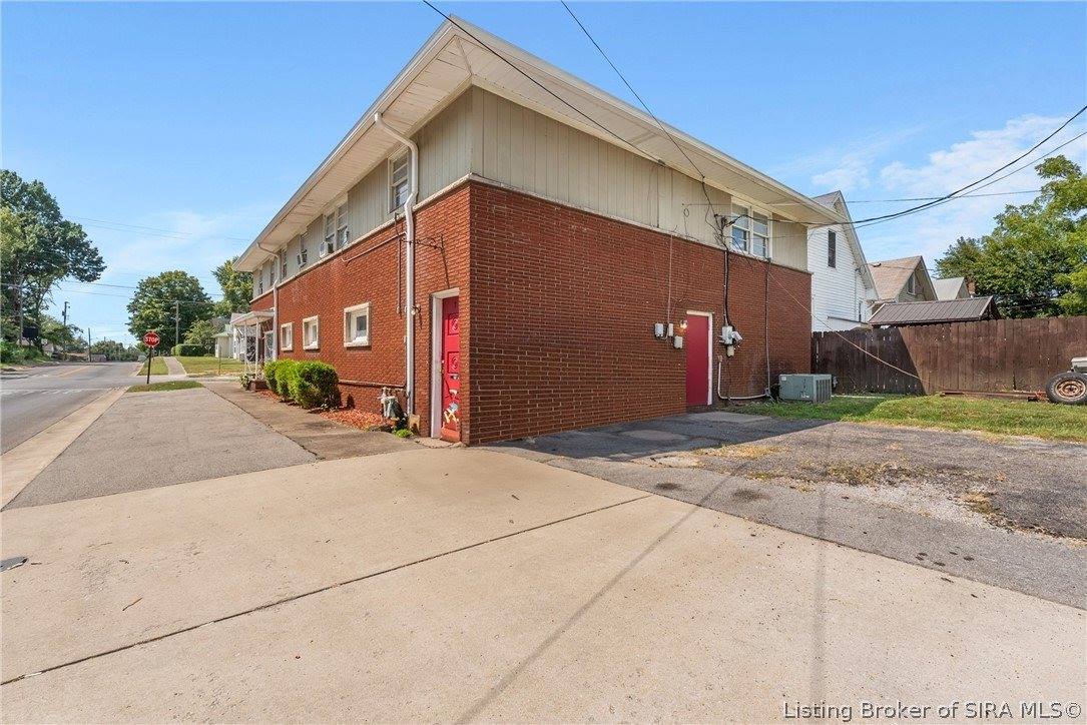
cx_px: 544
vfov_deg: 73.8
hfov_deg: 96.7
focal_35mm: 16
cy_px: 362
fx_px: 483
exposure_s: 1/320
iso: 800
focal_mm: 16
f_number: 11
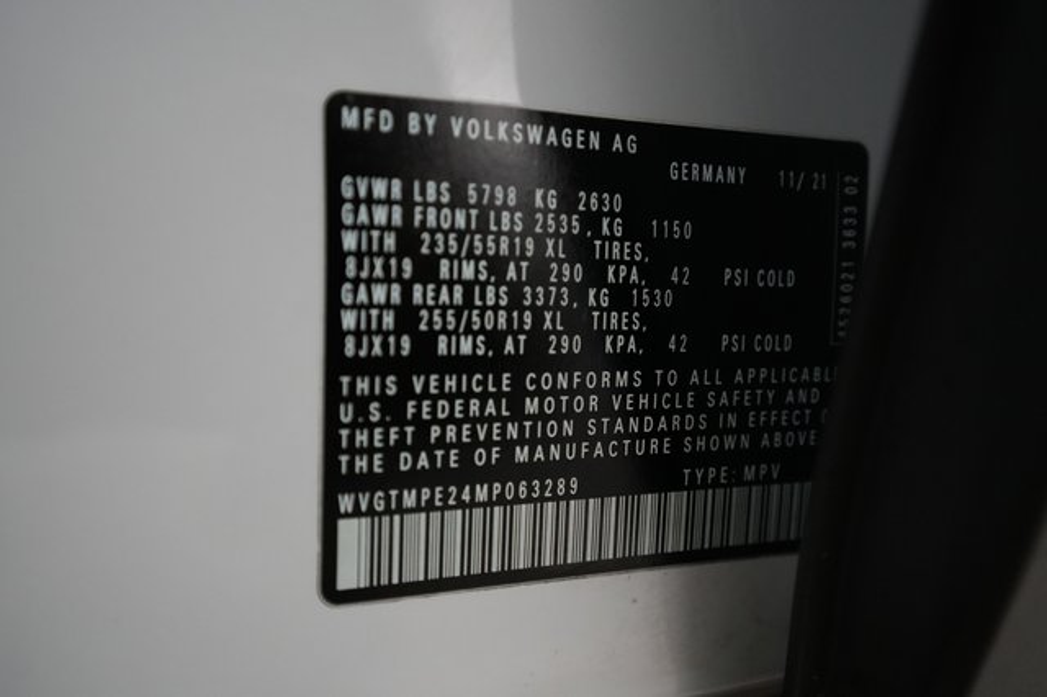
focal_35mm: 28
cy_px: 348
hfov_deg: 65.5
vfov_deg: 46.4
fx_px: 814
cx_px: 524
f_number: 4.5
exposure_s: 1/200
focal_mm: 28
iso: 6400
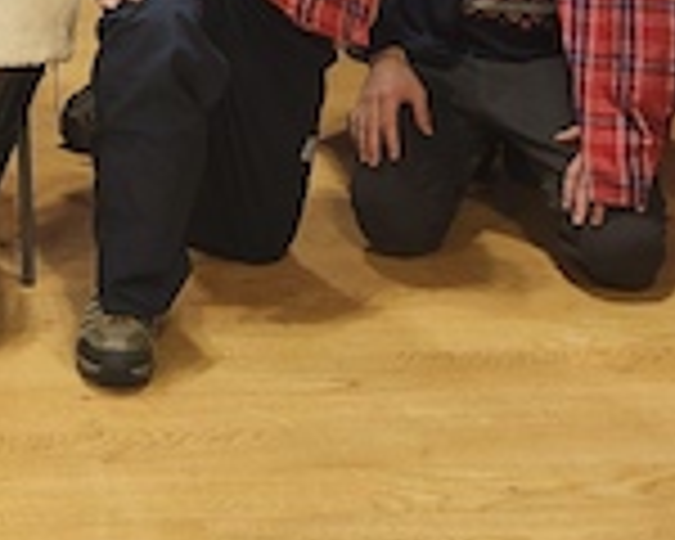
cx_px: -171
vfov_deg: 14.9
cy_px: -436
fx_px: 1798
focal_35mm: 90
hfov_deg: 19.8
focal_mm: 5.54
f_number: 1.8
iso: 500
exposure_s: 1/60
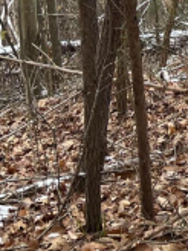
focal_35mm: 106
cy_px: 16
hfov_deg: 12.7
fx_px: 768
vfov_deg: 18.2
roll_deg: +0.7
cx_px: 344
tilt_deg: -19.3
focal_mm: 5.7
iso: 40
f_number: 1.5
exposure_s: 1/121
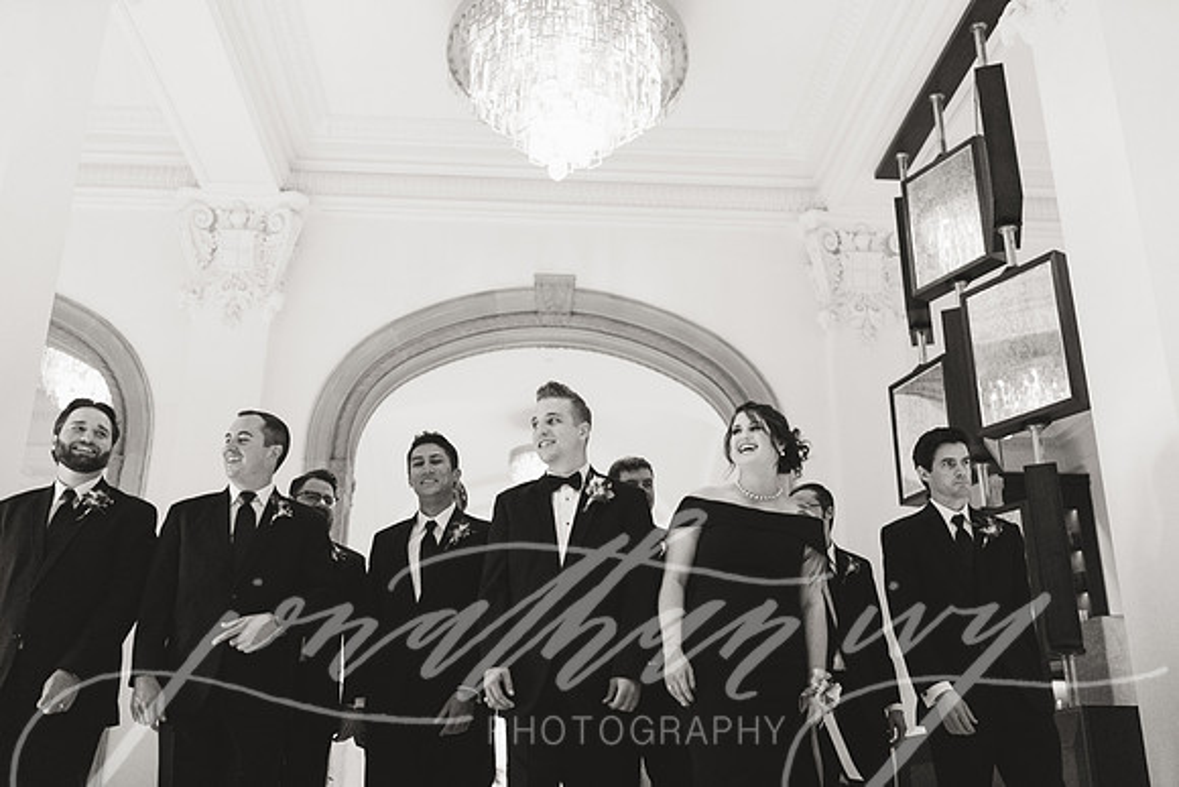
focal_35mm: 35
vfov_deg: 37.9
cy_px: 394
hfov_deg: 54.4
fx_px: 1146
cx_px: 590
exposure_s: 1/640
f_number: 1.6
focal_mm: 35
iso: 2000
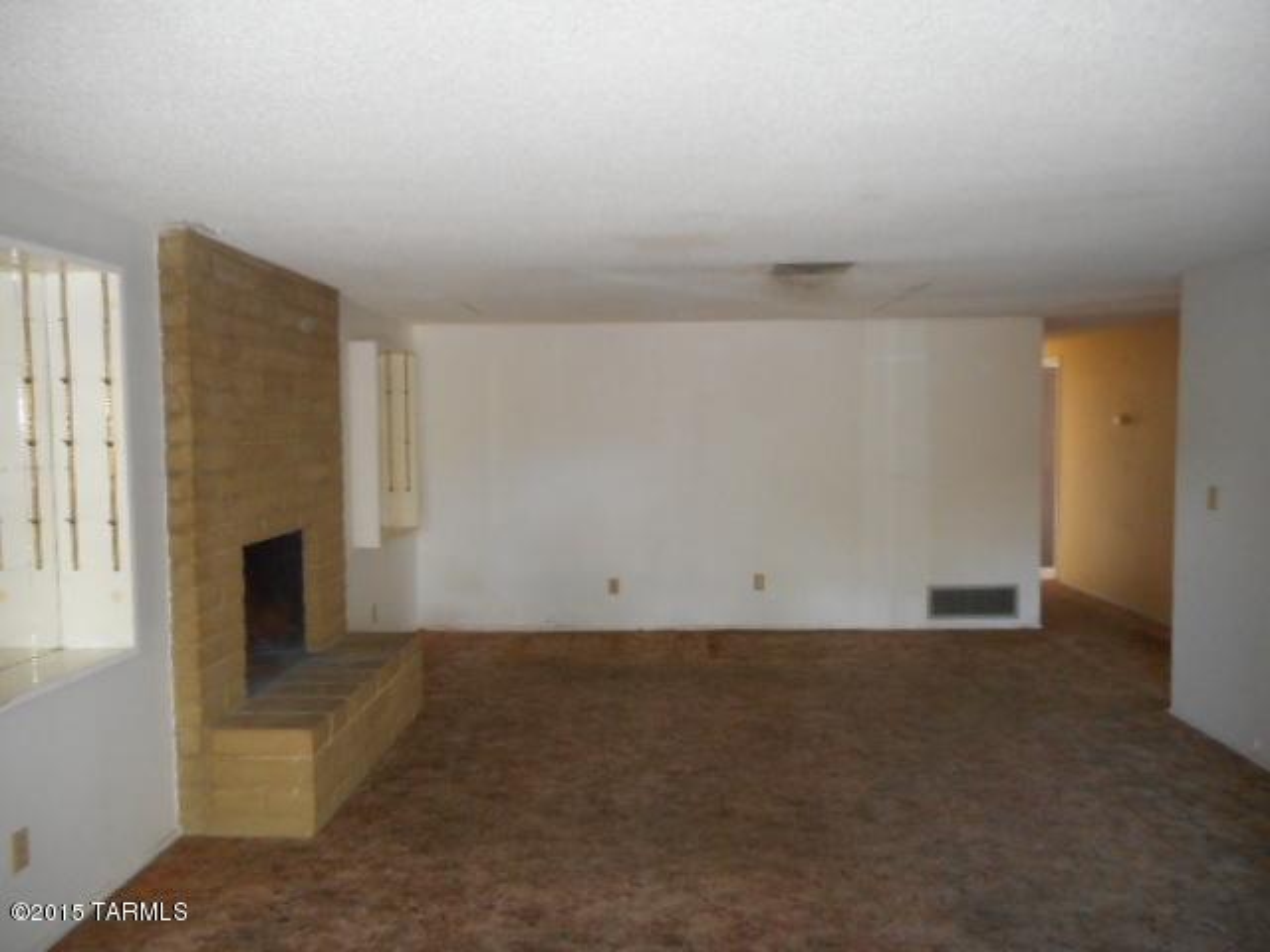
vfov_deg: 54.9
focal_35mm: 25
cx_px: 635
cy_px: 476
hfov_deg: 69.4
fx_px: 917
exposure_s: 1/25
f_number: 3.7
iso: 450
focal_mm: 4.5
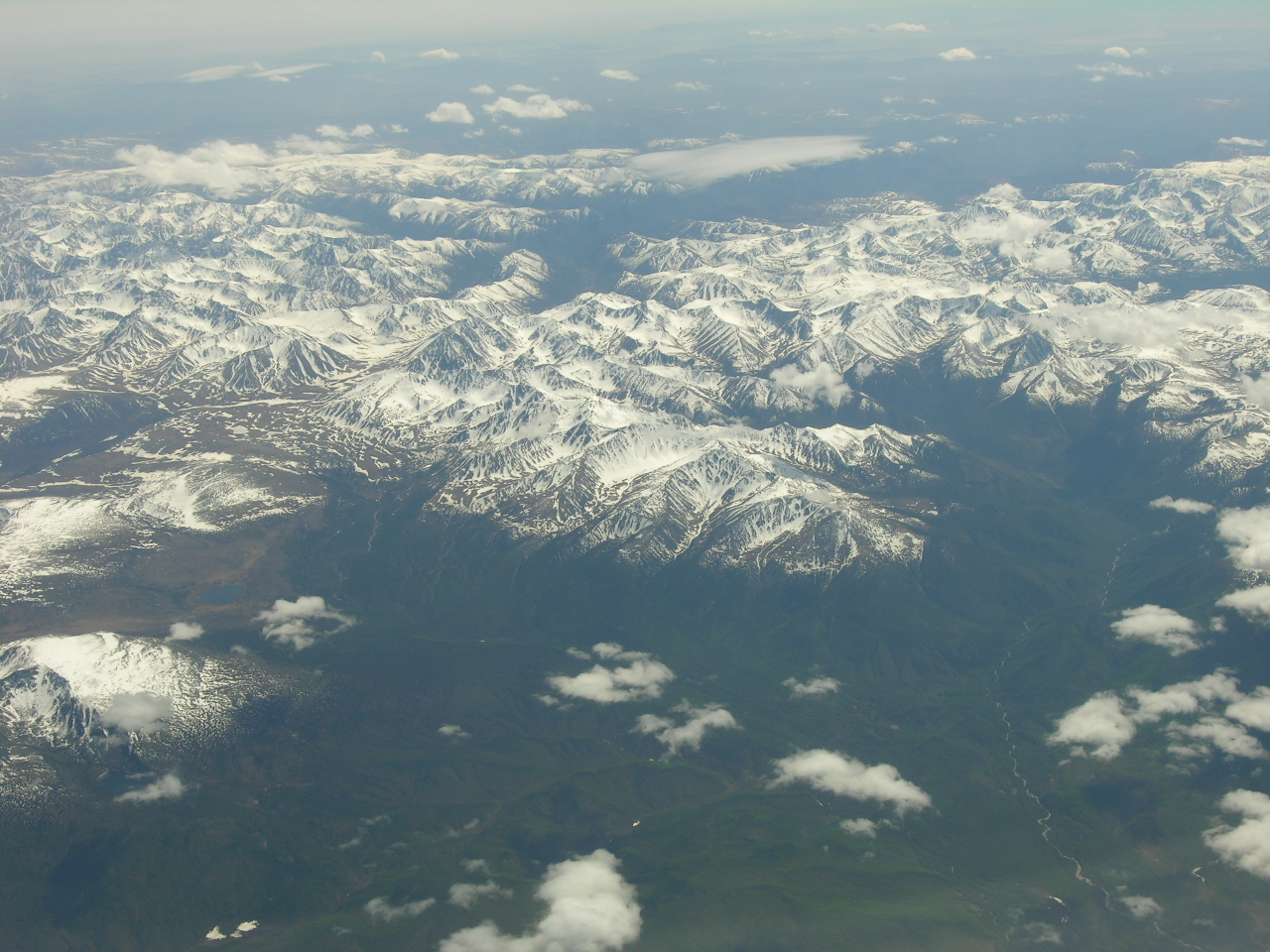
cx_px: 635
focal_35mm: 48
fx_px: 1761
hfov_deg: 39.7
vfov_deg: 30.3
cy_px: 476
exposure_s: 1/253
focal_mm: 12.3
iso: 50
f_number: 6.2
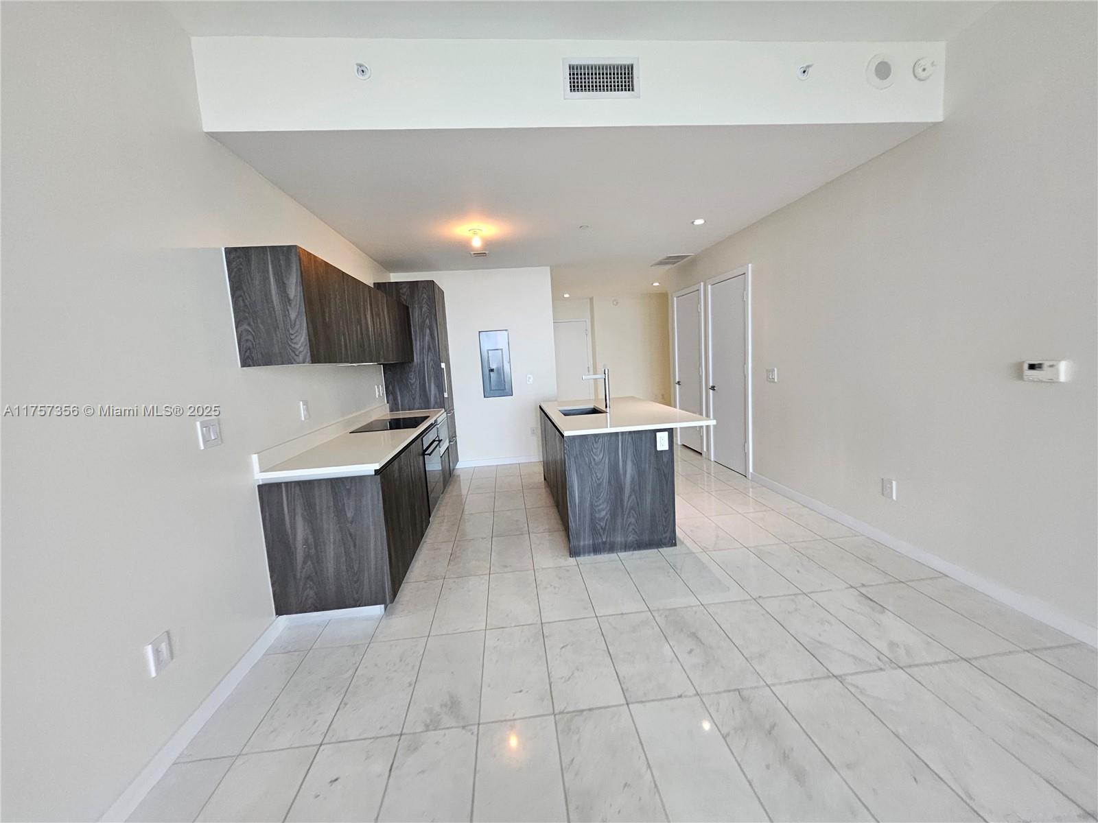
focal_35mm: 13
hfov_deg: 106.2
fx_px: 412
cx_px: 549
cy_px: 412
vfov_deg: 89.9
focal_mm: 1.74
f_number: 2.2
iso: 80
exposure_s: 1/60
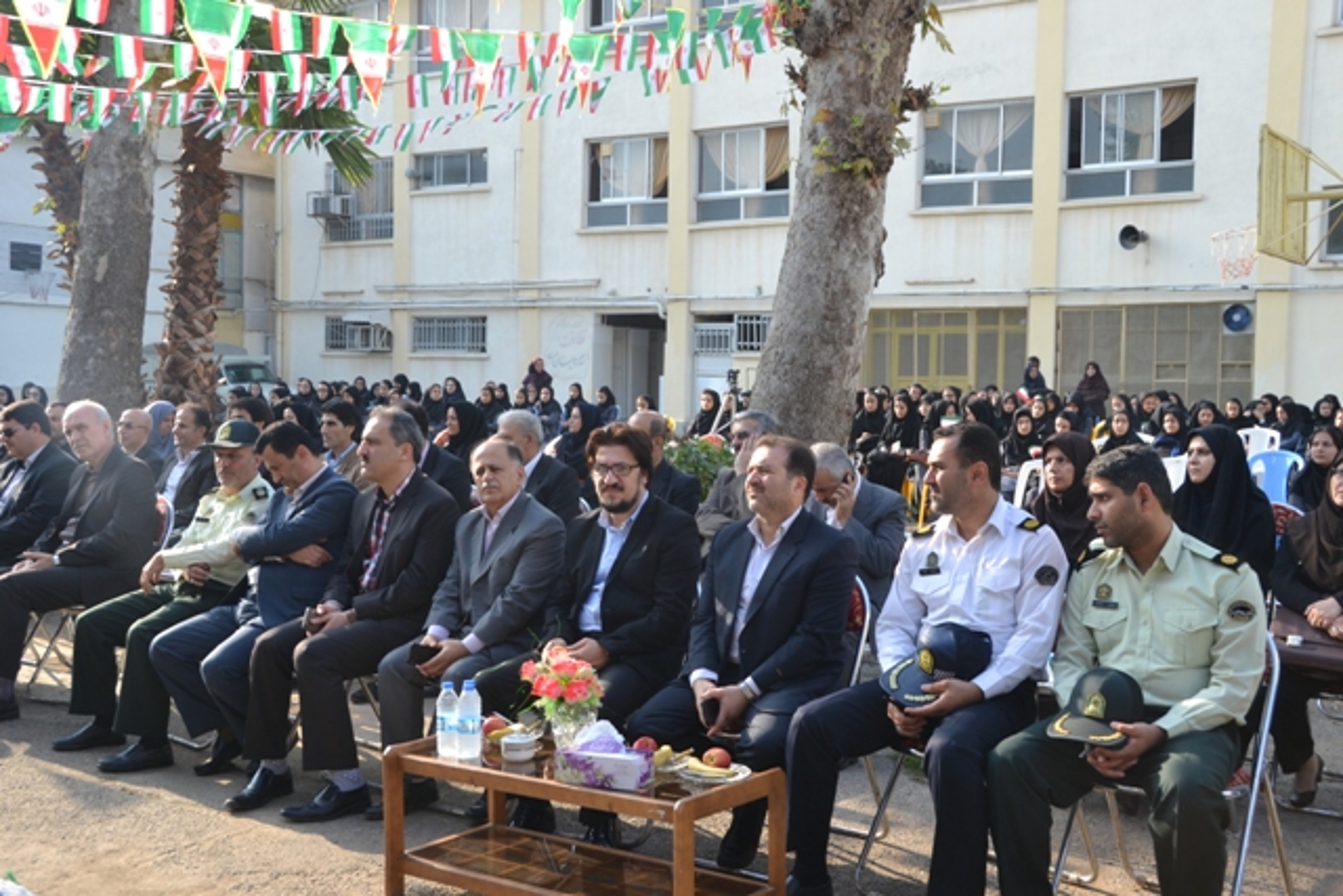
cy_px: 448
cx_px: 672
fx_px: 1511
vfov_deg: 33.0
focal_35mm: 40
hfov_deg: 47.9
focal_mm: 27
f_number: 5.6
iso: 125
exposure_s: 1/125
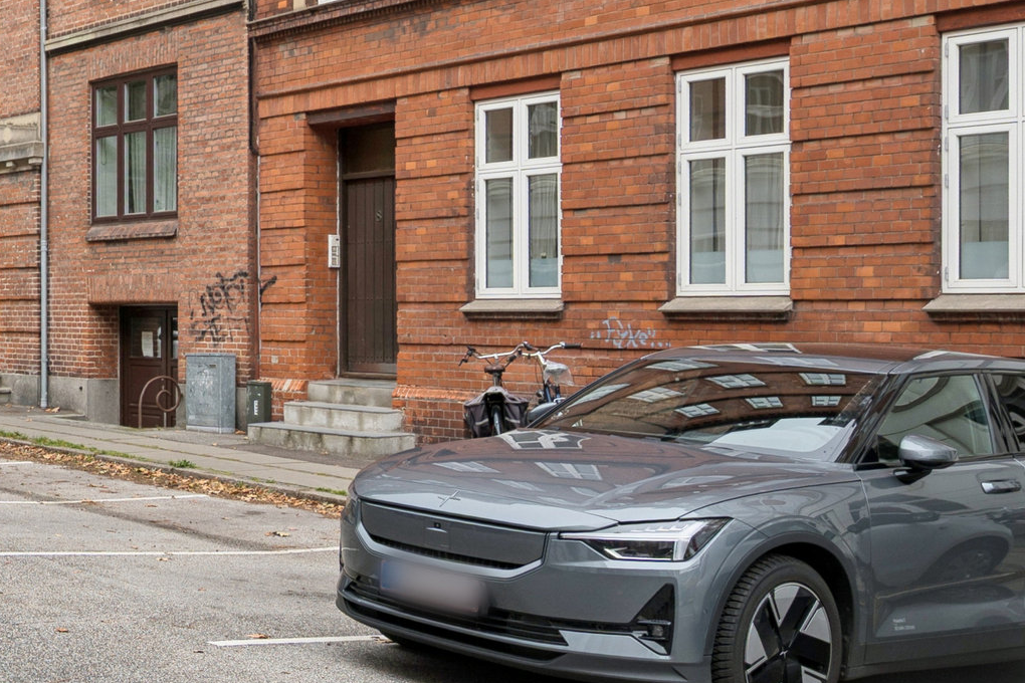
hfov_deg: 32.0
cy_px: -254
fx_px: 1465
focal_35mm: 51
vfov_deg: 22.8
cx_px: -209
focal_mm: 17.5
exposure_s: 1/125
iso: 140
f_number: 6.3
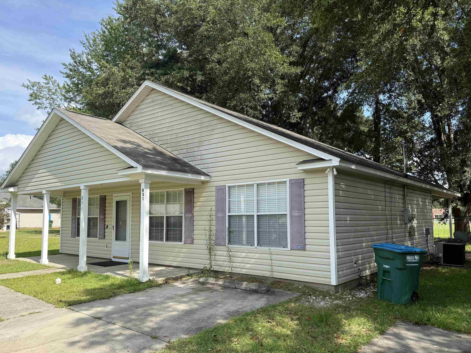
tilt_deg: +5.2
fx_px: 354
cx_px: 242
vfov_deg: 53.0
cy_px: 187
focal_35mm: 26
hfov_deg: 67.3
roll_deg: -0.2
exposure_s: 1/2445
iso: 80
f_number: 1.78
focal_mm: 6.76
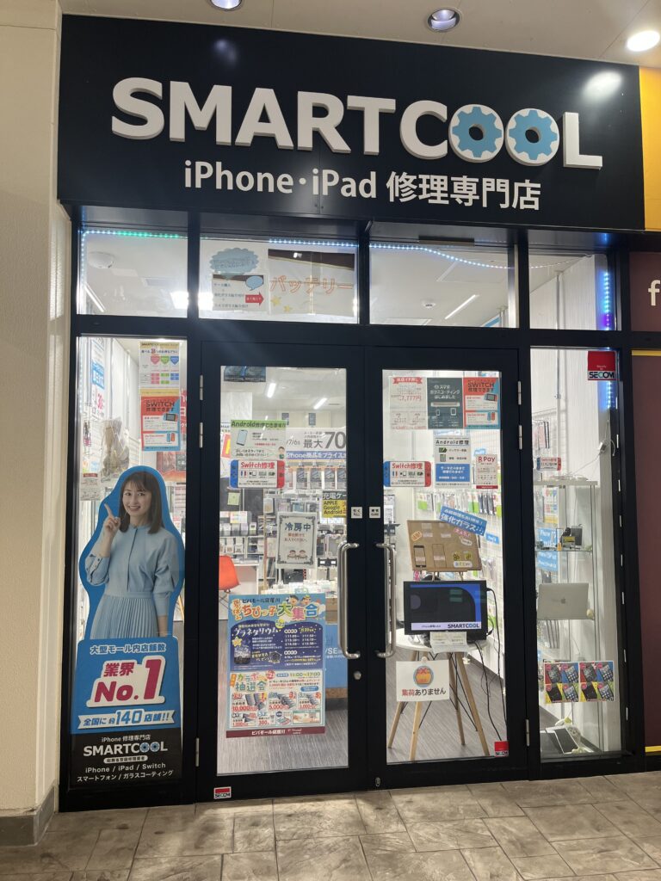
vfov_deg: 67.3
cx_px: 330
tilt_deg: +2.9
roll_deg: -0.8
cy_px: 440
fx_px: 662
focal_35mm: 26
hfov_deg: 53.1
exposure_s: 1/60
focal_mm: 5.1
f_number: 1.6
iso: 64
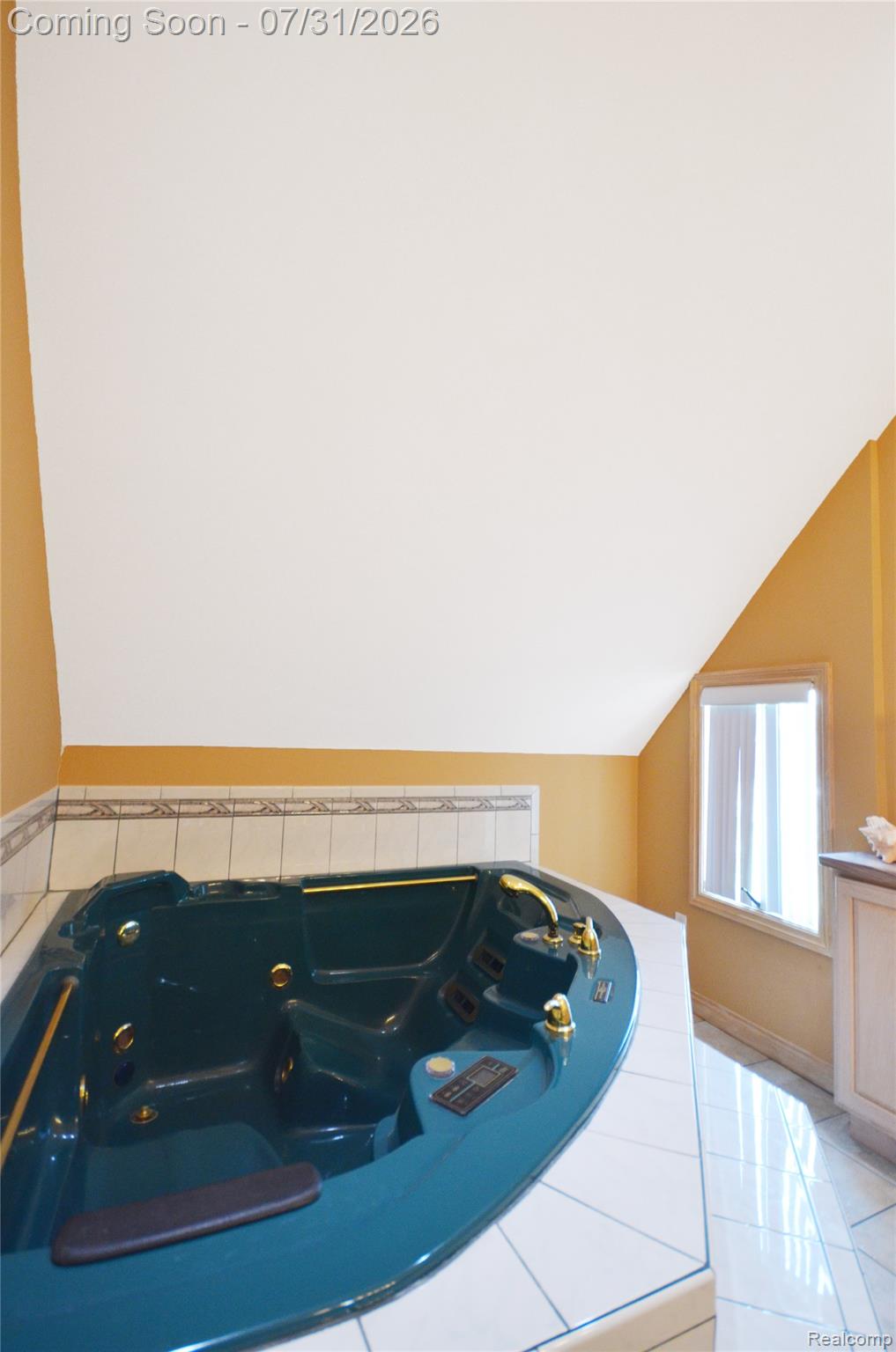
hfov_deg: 77.1
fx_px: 563
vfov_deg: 100.5
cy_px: 676
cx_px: 448
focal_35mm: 15
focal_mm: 10
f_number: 4
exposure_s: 1/50
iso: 800
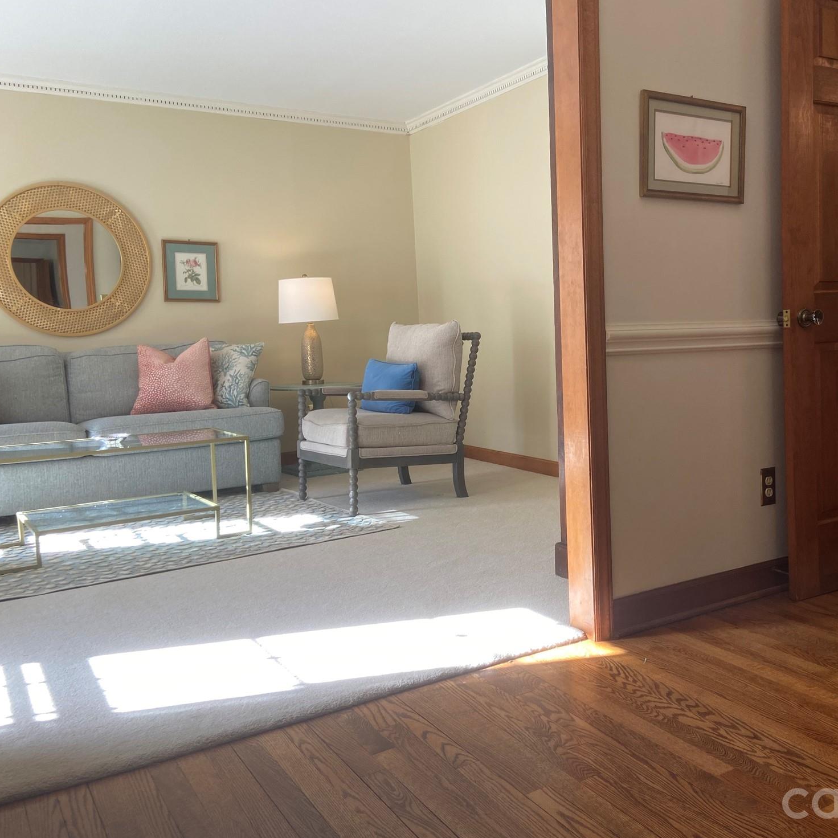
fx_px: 876
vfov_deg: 51.1
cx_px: 542
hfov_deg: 50.4
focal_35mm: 32
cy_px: 409
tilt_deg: -5.5
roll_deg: +1.7
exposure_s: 1/120
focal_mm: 4.25
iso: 64
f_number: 1.8
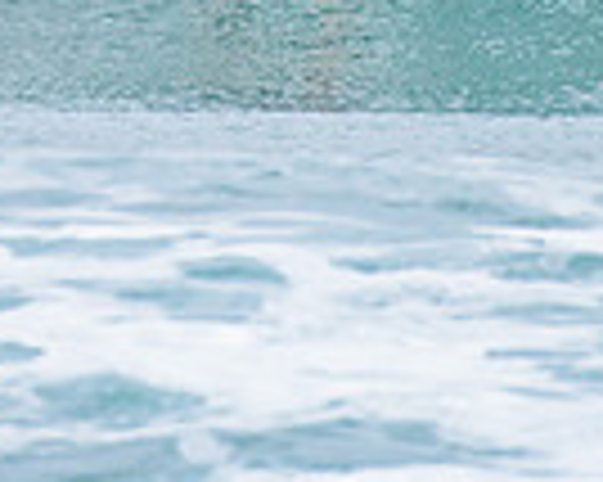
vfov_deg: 0.8
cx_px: 266
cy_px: -214
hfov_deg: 1.0
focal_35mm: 2036
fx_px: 36309
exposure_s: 1/2000
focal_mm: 500
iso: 400
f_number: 5.6
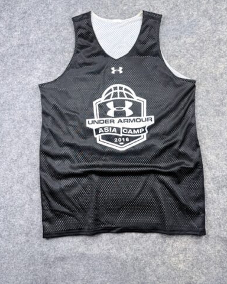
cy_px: 127
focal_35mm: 26
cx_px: 116
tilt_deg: -55.5
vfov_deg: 65.9
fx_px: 218
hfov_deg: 54.9
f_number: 1.78
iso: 100
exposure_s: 1/100
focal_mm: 6.76
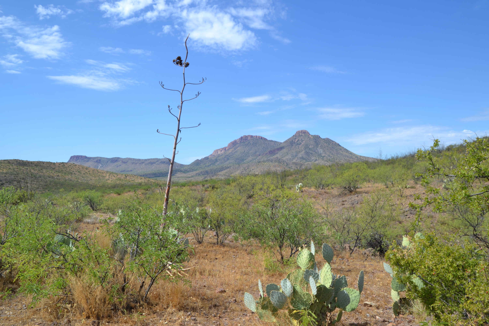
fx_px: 407
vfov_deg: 43.6
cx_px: 244
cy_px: 163
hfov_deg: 61.9
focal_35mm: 30
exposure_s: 1/200
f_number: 7.1
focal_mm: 20
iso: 100
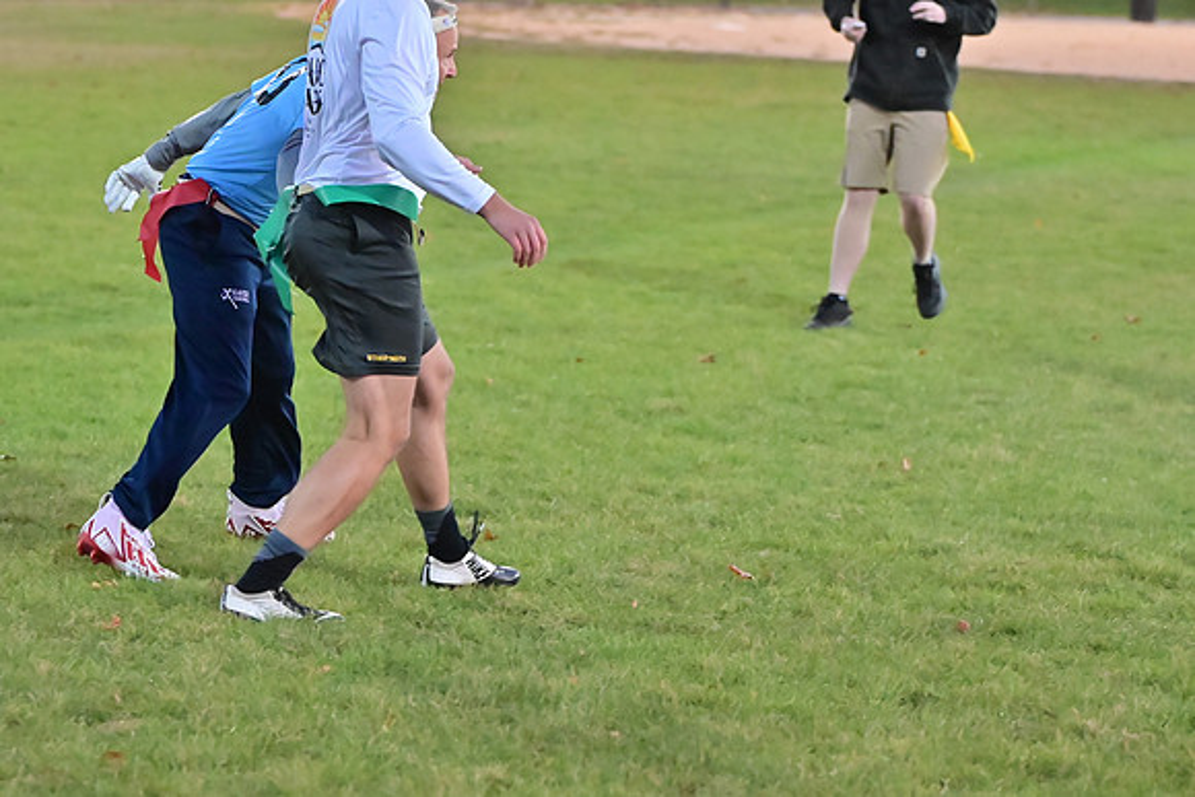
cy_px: 398
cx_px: 598
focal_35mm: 157
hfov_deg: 13.1
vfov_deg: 8.7
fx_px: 5213
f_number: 4
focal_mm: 105
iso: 6400
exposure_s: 1/500
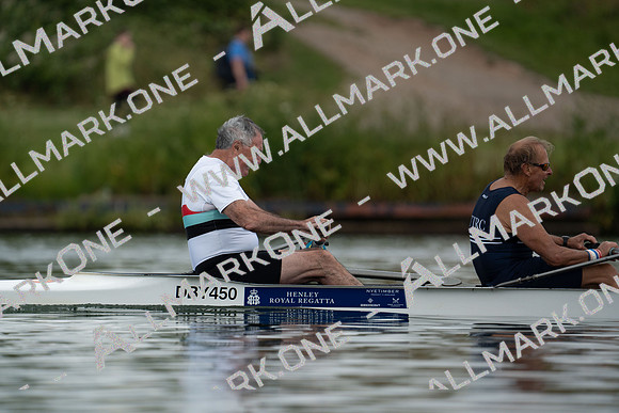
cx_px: 310
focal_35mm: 600
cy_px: 206
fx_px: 10319
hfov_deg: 3.4
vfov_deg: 2.3
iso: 500
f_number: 6.3
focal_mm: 600
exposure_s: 1/2000
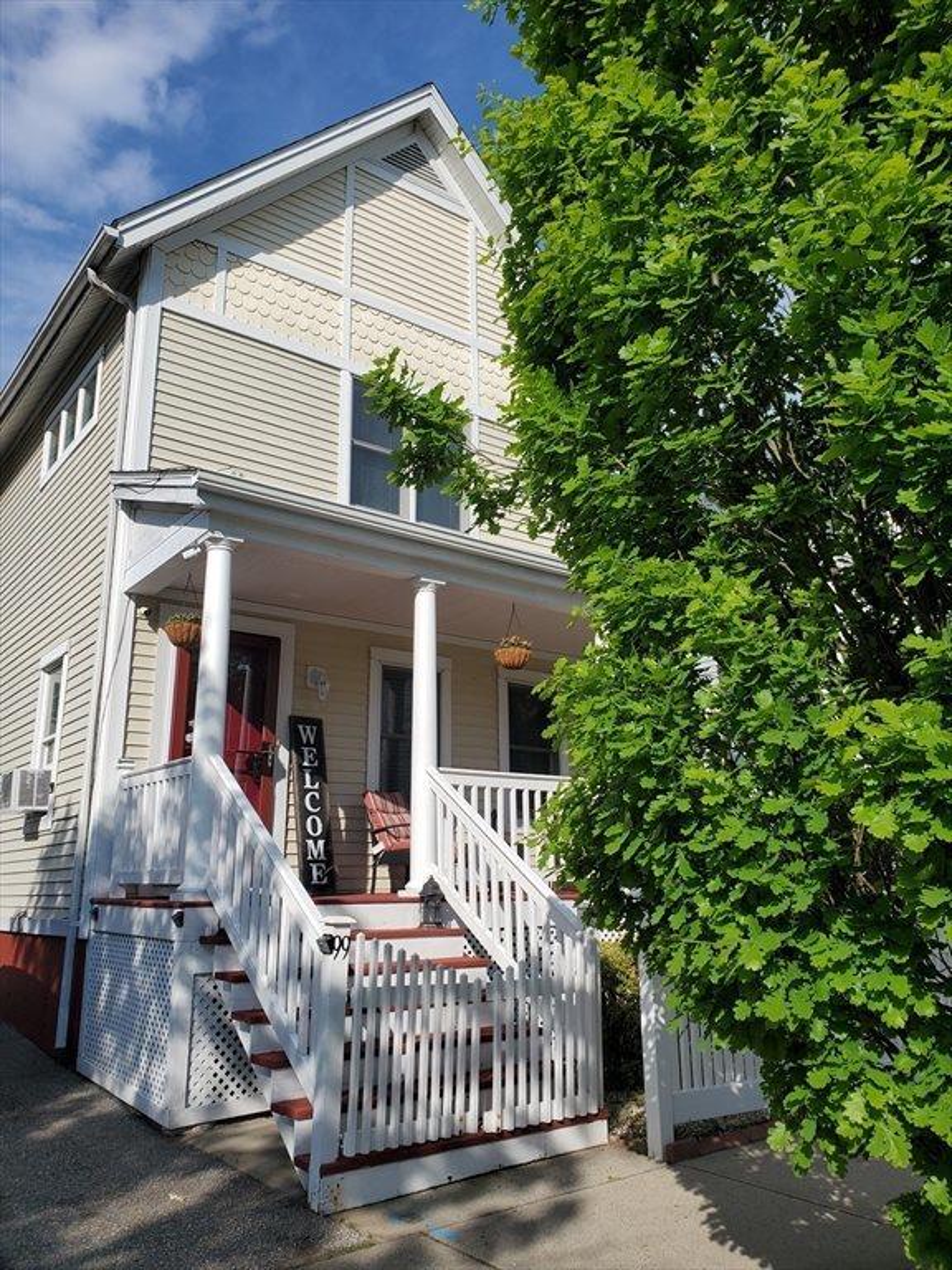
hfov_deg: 53.1
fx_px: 953
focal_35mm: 26
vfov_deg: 67.3
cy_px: 635
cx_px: 476
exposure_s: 1/2419
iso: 50
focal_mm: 4.3
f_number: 2.4
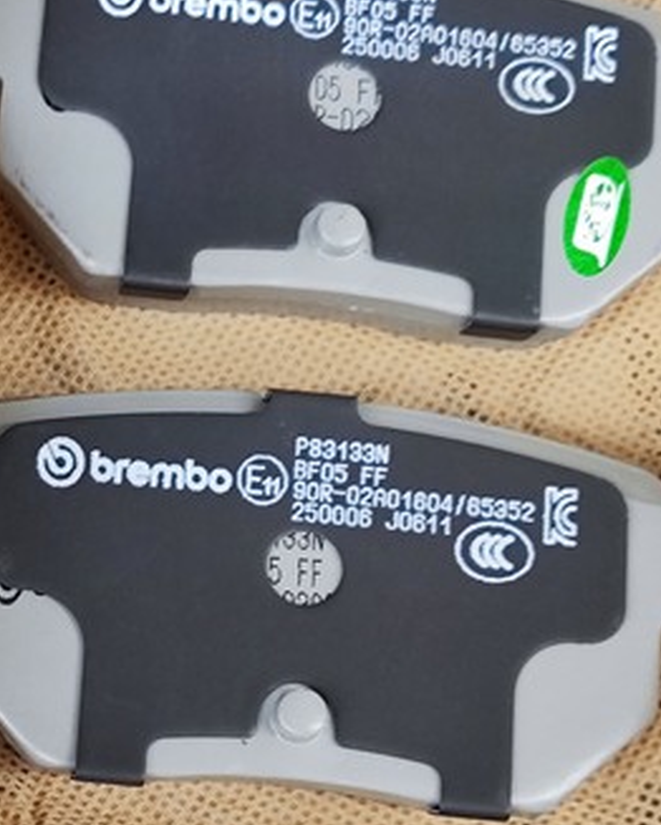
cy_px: 478
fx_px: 2614
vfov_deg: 17.9
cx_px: -232
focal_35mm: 107
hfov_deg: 13.8
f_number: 1.8
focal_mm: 5.4
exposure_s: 1/60
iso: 356
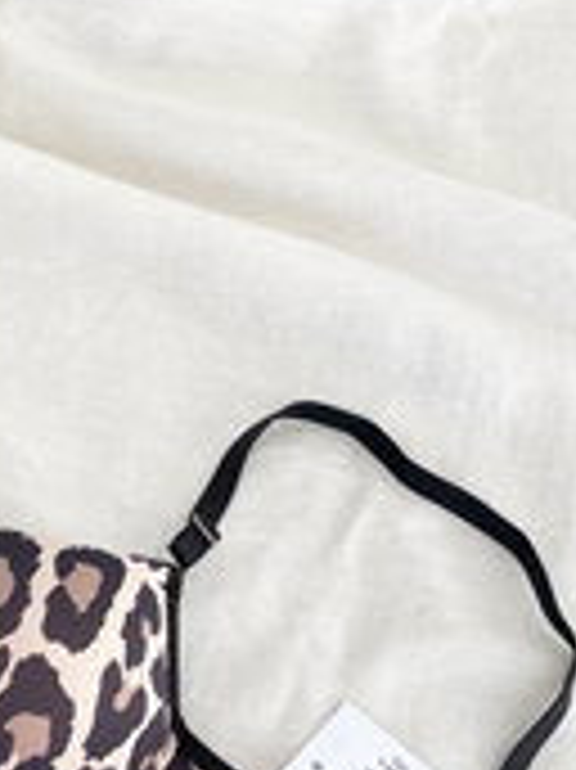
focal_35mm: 81
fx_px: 1799
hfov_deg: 17.7
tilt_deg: -73.7
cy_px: 772
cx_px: -22
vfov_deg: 23.1
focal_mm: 4.25
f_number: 1.8
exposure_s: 1/122
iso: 32
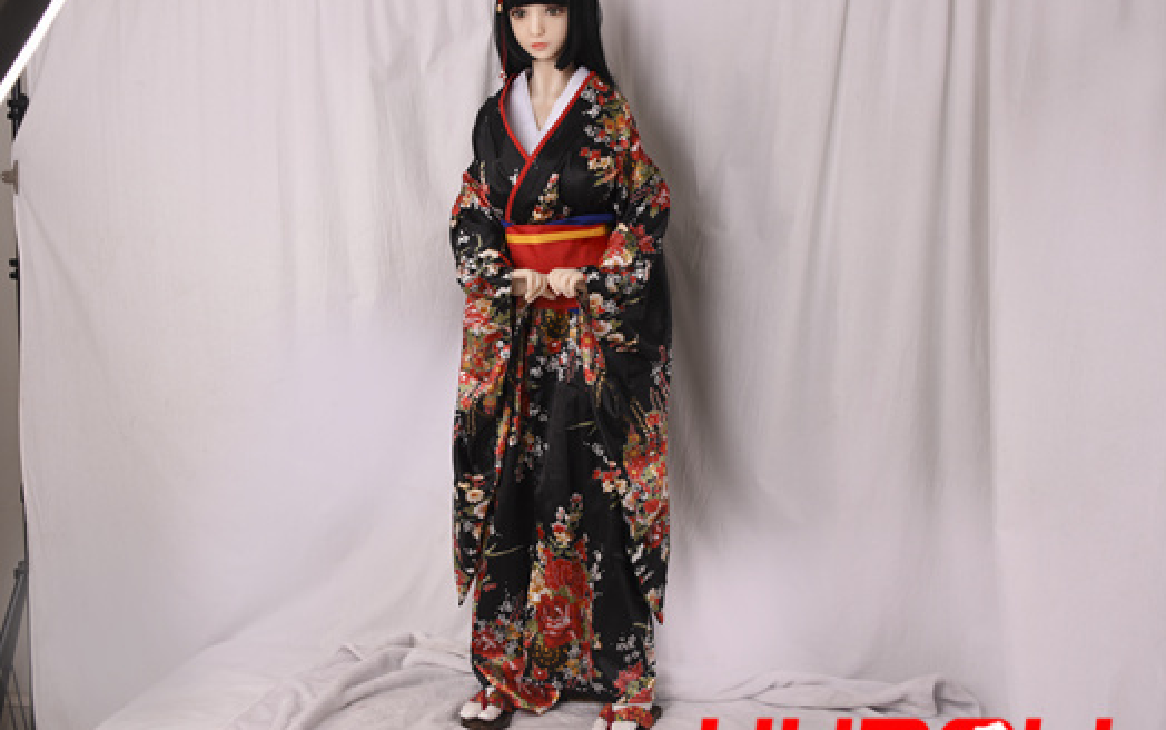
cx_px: 507
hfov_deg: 47.1
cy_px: 345
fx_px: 1335
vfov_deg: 30.6
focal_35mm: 42
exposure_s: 1/30
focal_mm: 36
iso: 100
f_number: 7.1
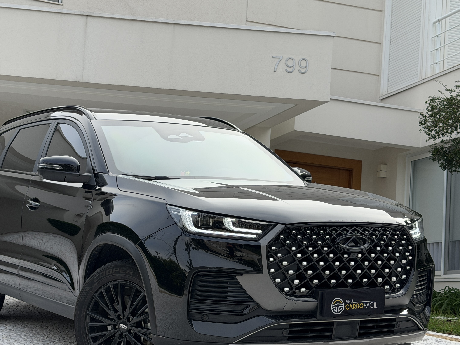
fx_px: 850
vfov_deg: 22.9
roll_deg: -2.9
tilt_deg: +5.2
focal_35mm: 64
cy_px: 209
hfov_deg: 30.2
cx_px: 204
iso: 64
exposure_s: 1/1715
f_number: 1.78
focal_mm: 6.76
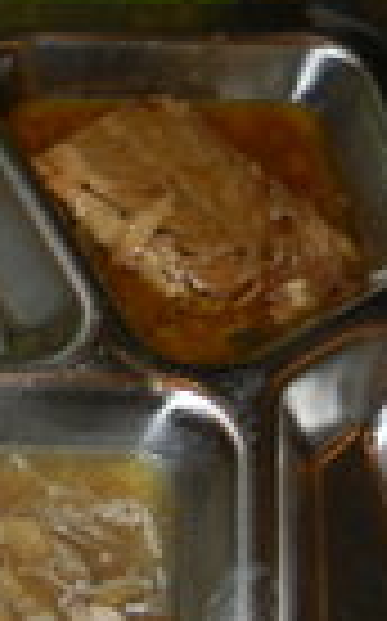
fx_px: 1302
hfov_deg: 15.1
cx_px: -270
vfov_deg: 26.6
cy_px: 428
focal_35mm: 77
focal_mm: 4.5
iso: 200
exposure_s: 1/30
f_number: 7
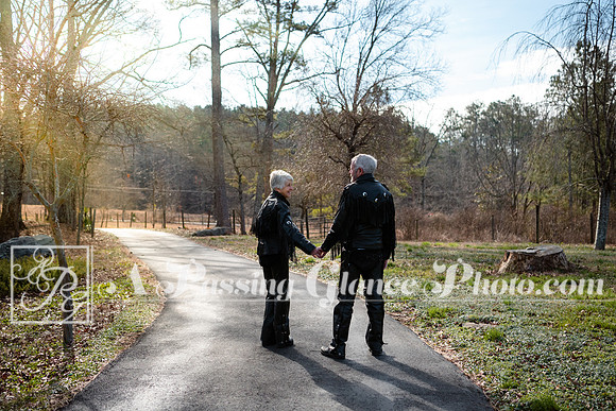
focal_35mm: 40
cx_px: 308
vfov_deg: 33.4
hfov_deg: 48.4
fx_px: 685
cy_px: 206
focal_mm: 40
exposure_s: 1/2500
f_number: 3.2
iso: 500
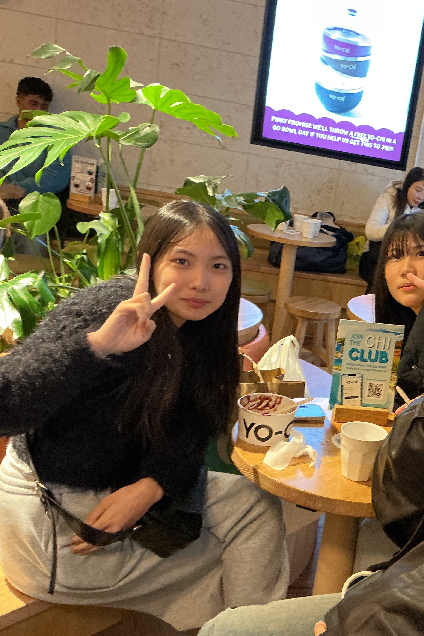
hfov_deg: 30.6
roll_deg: -9.4
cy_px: 323
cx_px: 409
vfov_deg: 47.4
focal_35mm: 41
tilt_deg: -14.9
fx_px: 724
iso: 200
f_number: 1.8
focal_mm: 3
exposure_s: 1/33
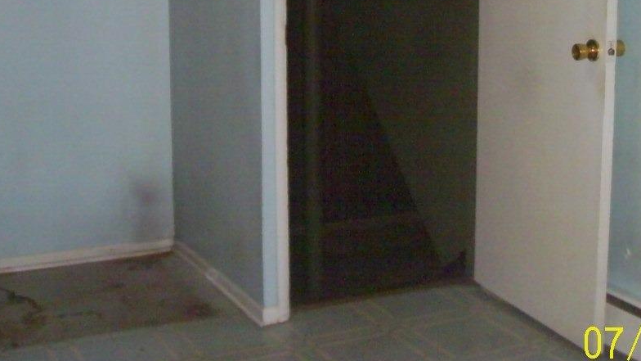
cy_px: 27
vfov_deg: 18.5
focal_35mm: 64
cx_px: 345
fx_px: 1088
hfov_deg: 32.8
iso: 160
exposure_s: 1/64
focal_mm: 6
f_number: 2.7
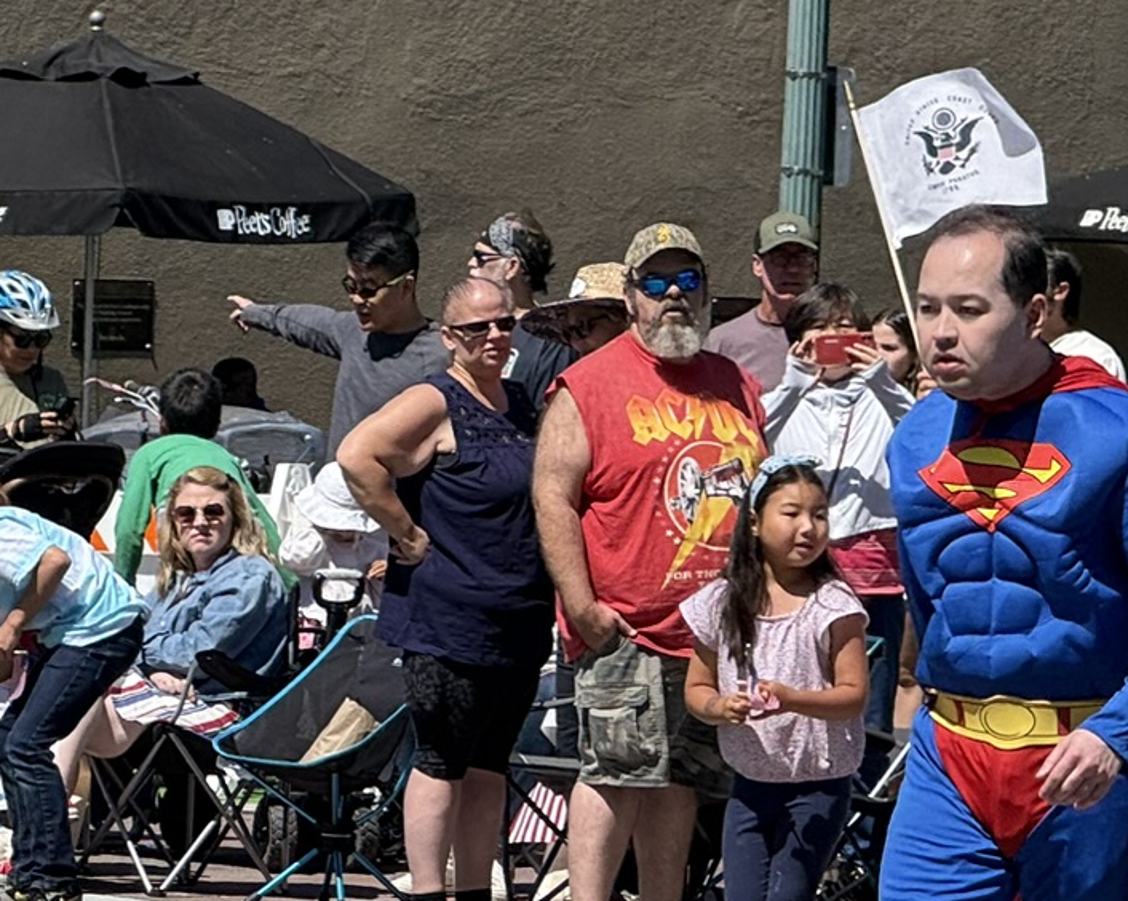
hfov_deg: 5.7
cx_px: 649
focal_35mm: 340
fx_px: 11344
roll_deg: -2.4
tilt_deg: -2.8
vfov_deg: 4.5
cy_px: 871
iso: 50
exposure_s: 1/1033
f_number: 2.8
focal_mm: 15.66
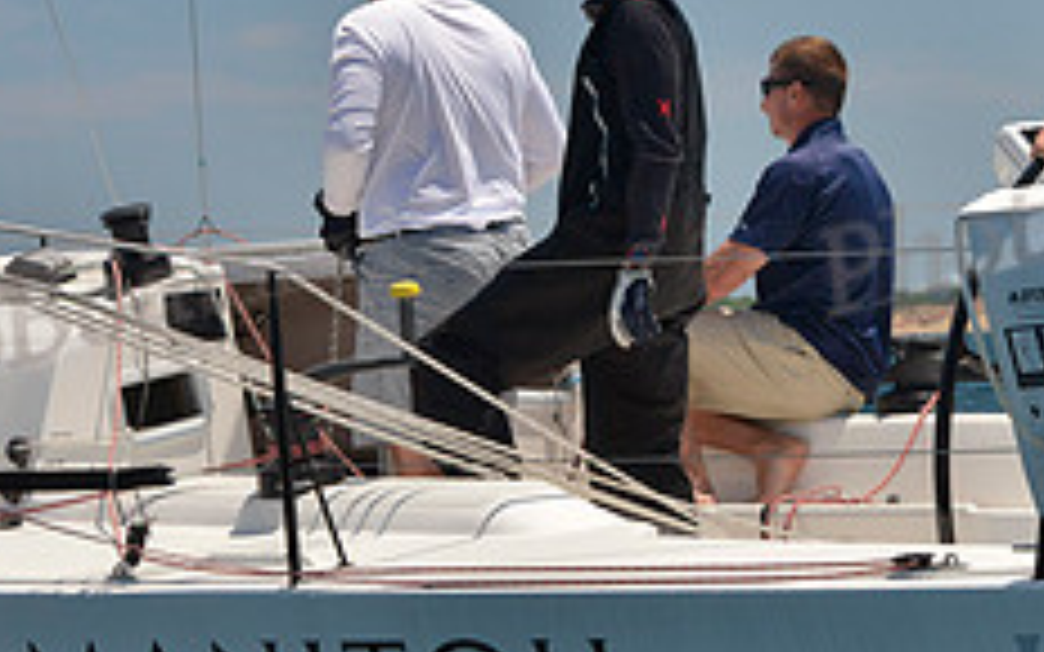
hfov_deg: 9.2
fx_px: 6516
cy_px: 497
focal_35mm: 229
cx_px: 590
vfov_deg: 5.7
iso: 400
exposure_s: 1/800
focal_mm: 90
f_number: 7.1
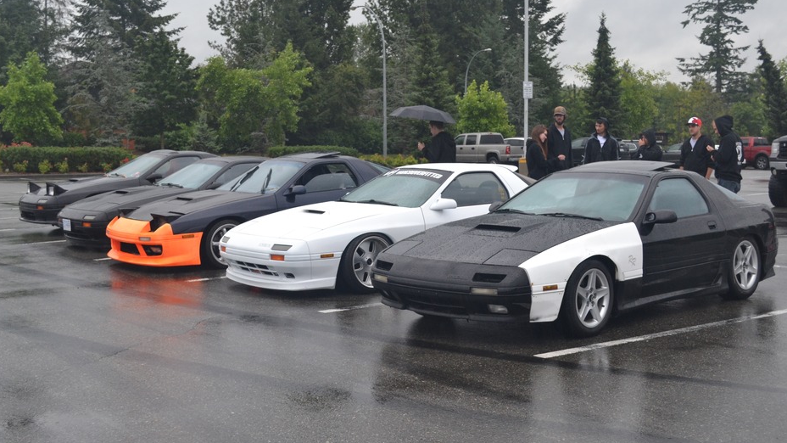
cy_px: 192
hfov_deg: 39.8
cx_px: 357
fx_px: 1085
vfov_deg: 23.0
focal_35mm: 52
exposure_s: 1/80
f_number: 4.5
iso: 400
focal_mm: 30
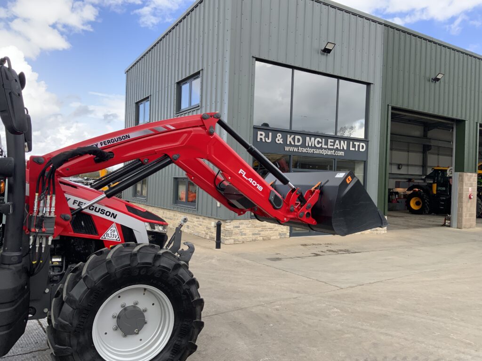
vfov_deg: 48.2
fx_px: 404
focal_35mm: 29
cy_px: 180
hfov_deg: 61.7
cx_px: 241
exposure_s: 1/375
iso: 16
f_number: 1.8
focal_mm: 3
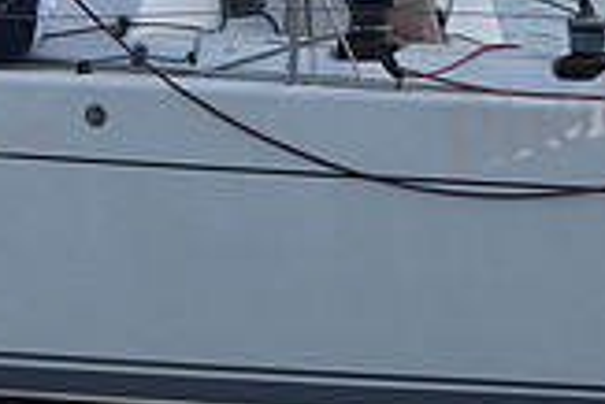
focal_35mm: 249
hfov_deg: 8.3
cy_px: -61
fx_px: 4188
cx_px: 252
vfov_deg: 5.5
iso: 250
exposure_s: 1/800
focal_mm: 70
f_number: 8
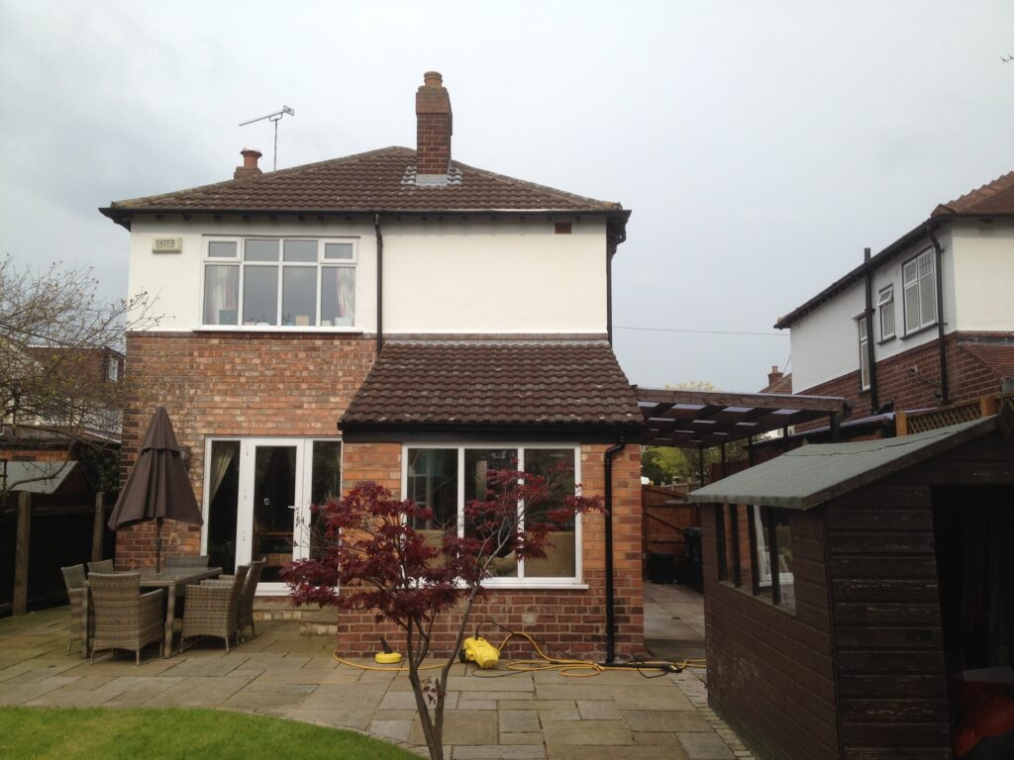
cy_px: 380
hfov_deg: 52.6
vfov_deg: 40.7
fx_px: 1025
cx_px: 507
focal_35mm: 35
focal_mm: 4.28
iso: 64
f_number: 2.4
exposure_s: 1/986
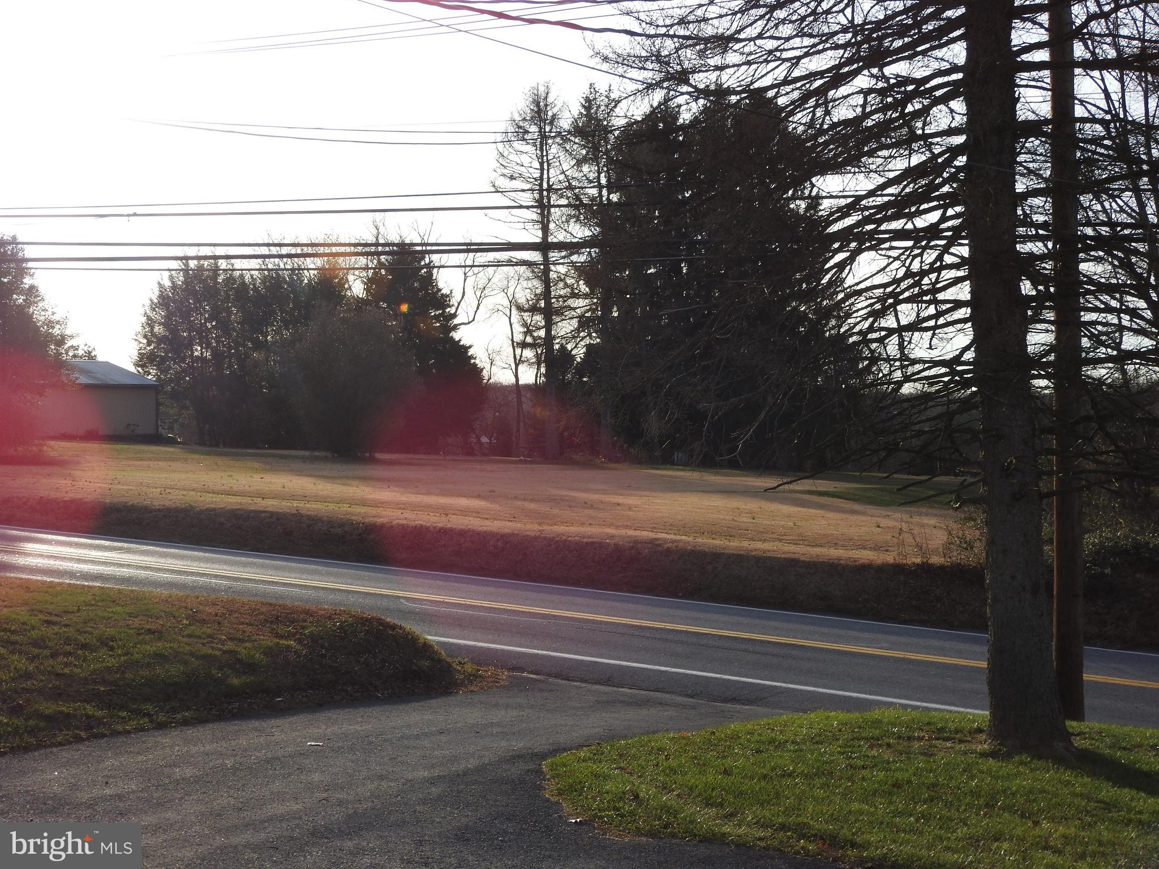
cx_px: 580
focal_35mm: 50
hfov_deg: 38.2
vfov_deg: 29.1
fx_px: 1674
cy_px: 434
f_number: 4
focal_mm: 9
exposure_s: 1/800
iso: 100
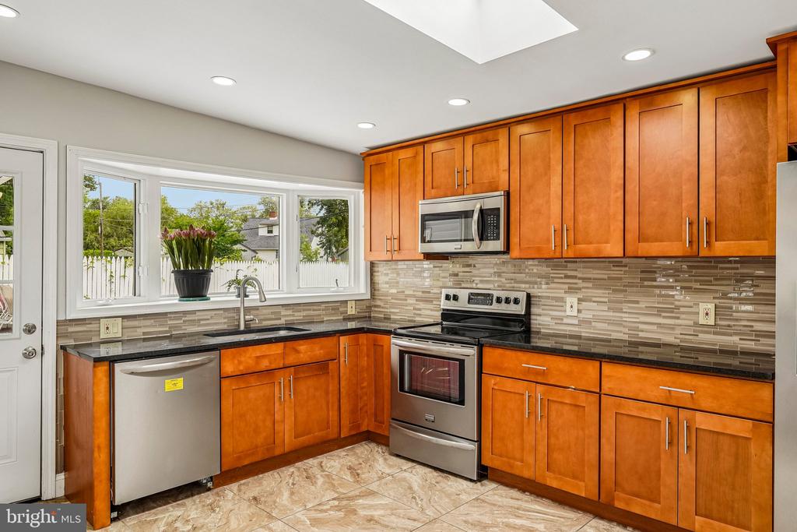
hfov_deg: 73.7
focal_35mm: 24
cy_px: 266
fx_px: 531
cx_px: 398
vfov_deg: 53.1
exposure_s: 1/125
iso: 500
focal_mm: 24
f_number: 8
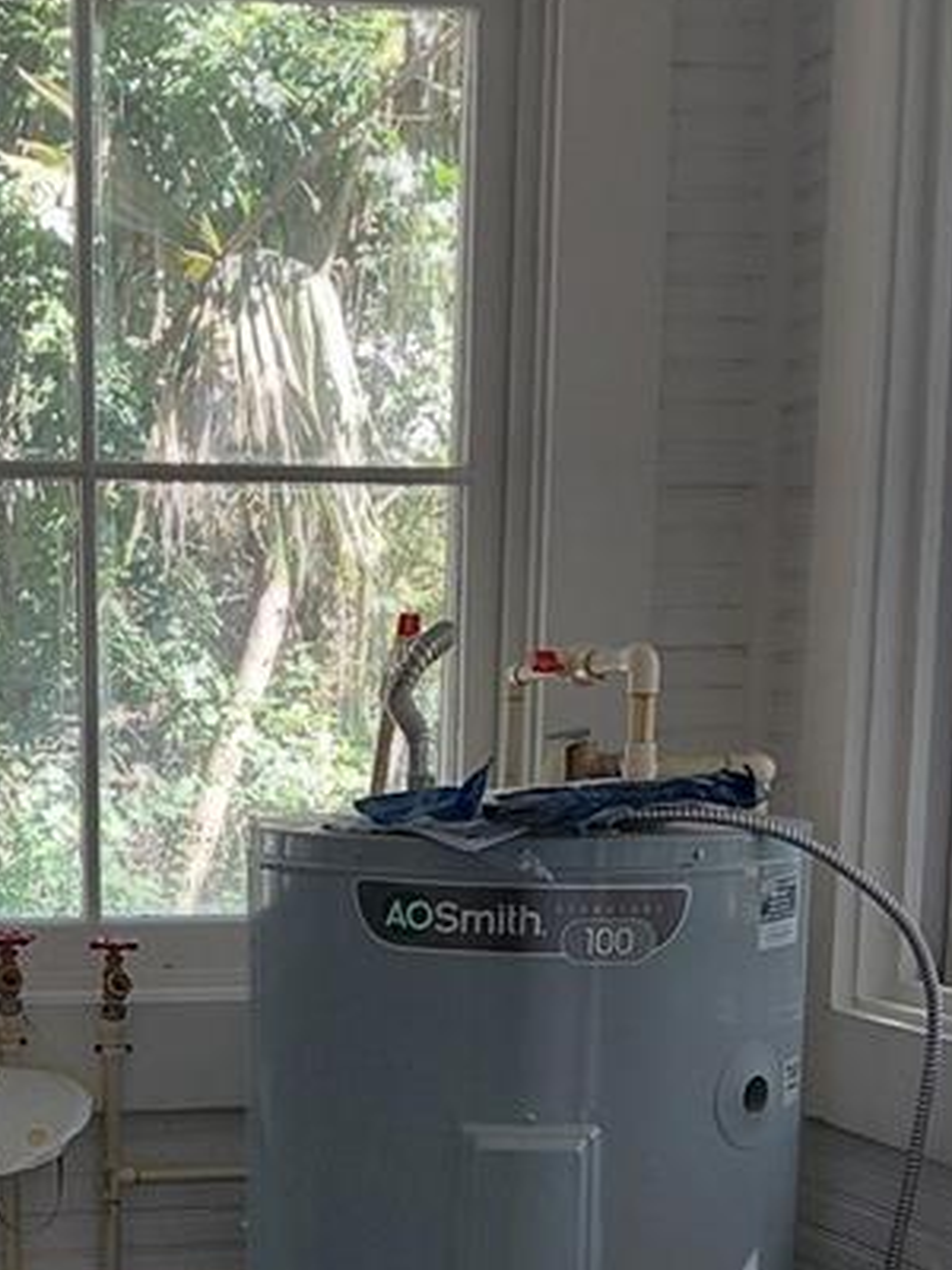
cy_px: 1172
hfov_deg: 19.4
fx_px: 2750
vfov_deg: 25.1
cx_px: 190
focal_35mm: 75
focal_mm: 4.69
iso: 80
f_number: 1.8
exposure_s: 1/100
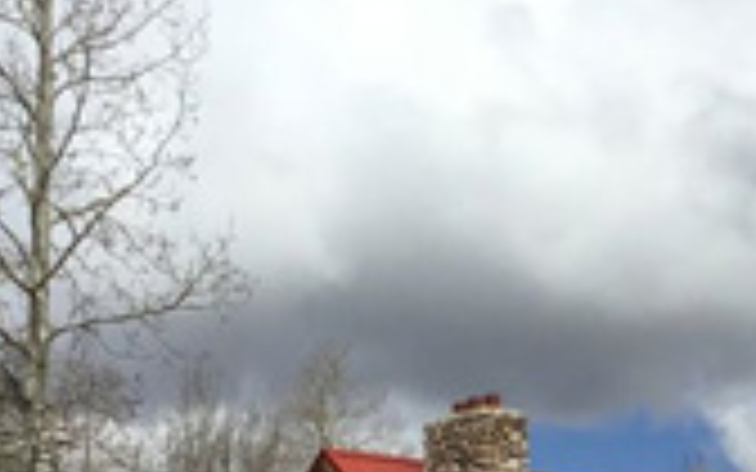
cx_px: 608
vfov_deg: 10.0
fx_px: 2575
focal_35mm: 125
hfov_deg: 16.6
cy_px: 805
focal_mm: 3.3
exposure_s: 1/2809
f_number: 2.4
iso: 25
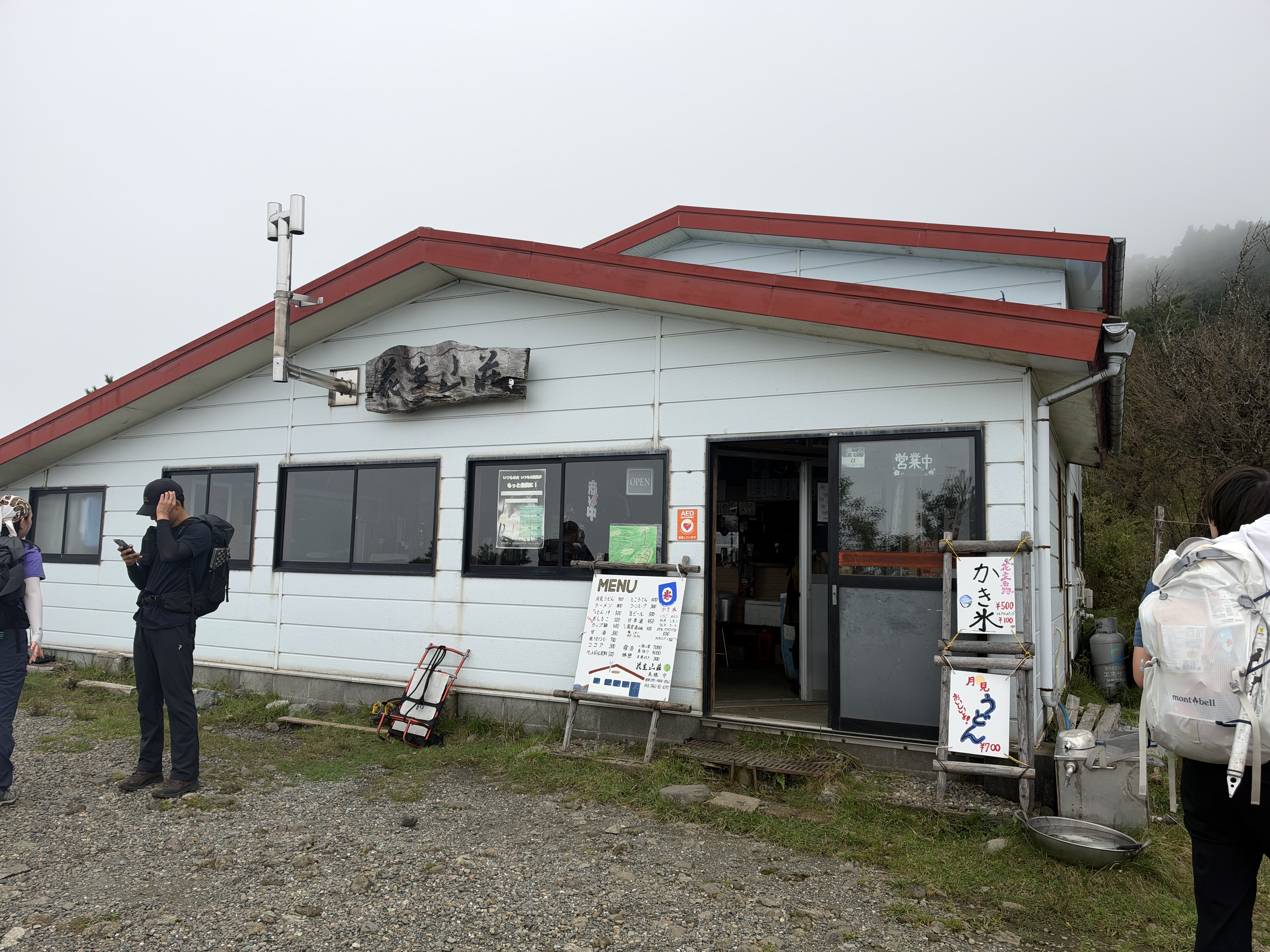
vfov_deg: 56.8
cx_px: 635
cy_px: 476
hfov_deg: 71.6
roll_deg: -1.2
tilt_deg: +8.2
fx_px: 881
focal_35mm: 24
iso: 64
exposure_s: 1/1715
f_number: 1.8
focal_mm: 6.93
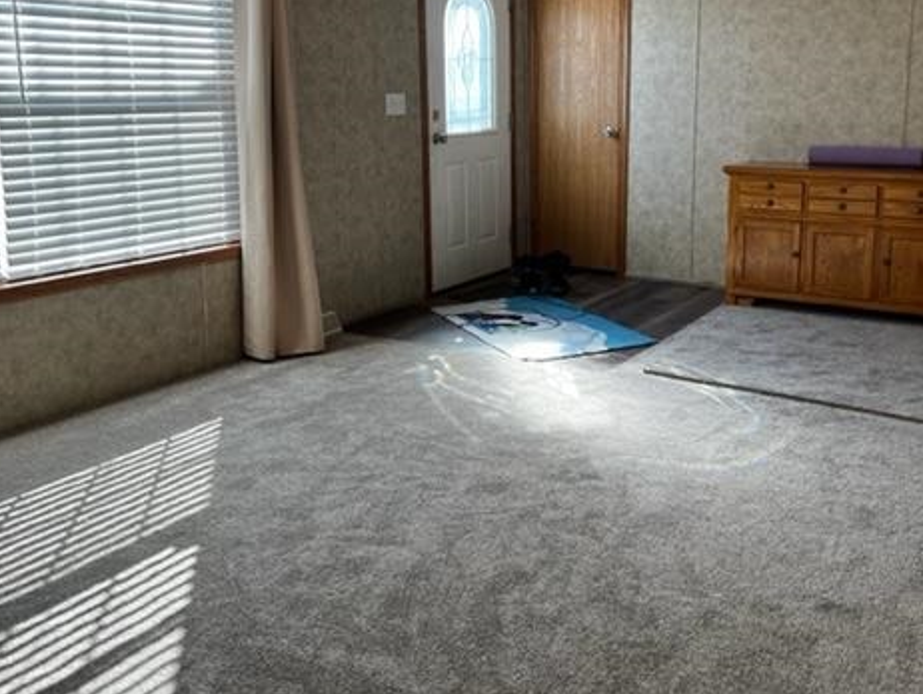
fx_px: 960
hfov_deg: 51.1
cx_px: 543
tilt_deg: -9.0
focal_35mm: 36
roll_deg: -0.7
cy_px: 234
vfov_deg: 39.2
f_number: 1.5
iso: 40
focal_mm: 5.7
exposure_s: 1/169
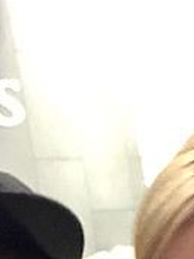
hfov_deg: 13.8
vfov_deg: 16.6
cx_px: 160
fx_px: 799
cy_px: 394
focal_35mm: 107
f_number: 2.2
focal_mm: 2.87
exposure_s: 1/15
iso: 1600
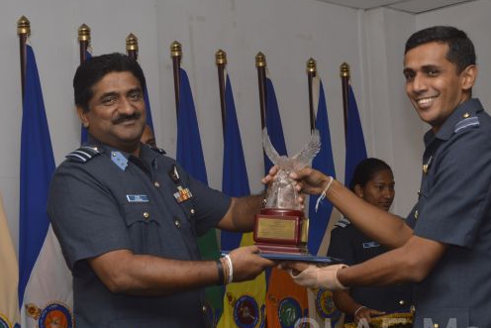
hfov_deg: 23.4
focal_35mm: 87
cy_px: 172
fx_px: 1187
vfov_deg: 15.7
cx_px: 264
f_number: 7.1
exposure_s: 1/160
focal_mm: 48
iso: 200
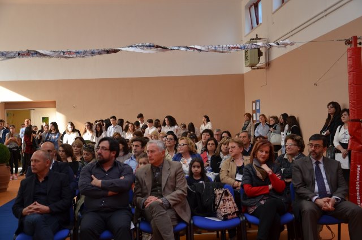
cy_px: 120
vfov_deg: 28.0
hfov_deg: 41.2
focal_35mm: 48
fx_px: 482
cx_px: 181
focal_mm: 32
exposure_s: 1/80
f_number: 4.2
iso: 200
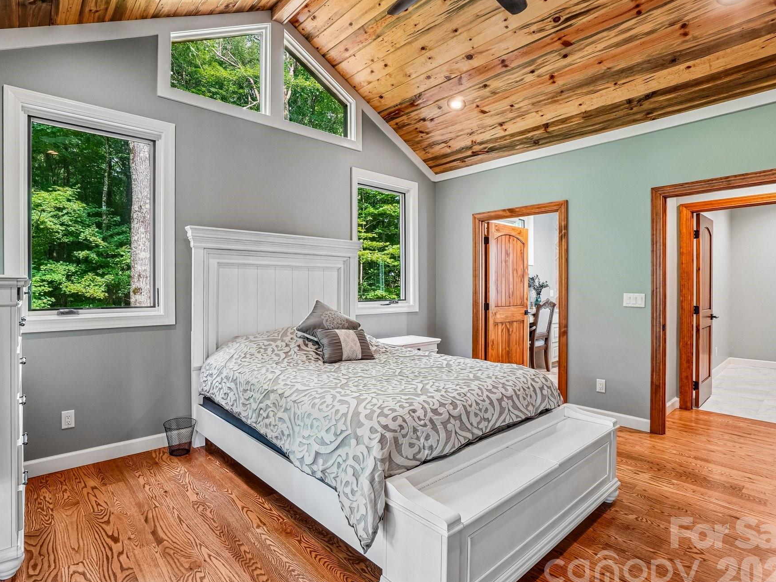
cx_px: 356
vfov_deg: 74.7
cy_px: 300
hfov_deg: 90.8
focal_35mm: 17
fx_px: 381
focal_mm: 10
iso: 400
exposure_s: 1/5
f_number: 8
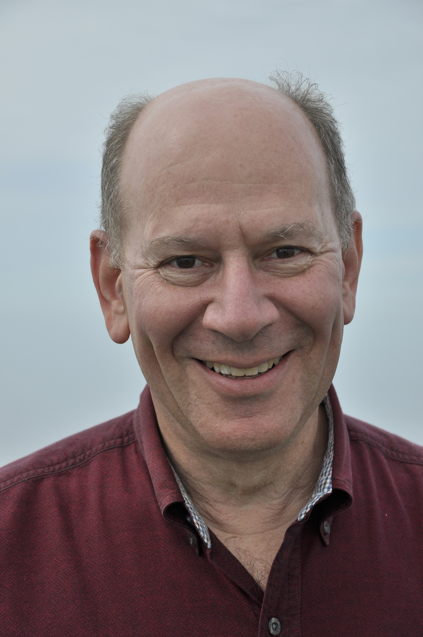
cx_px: 212
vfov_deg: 20.6
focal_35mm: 99
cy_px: 318
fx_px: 1749
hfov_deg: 13.8
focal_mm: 66
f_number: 6.7
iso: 200
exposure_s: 1/1000
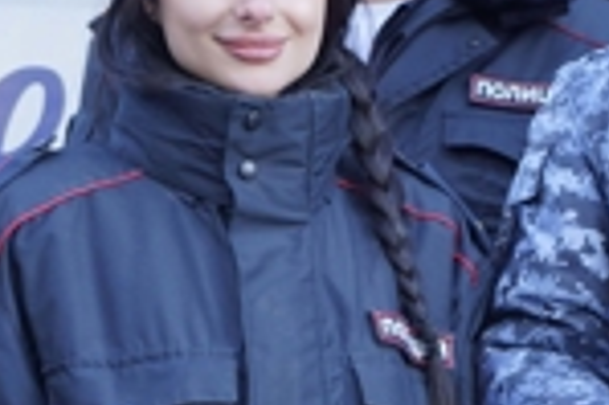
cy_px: 319
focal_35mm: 212
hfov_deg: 9.6
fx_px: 3582
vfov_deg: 6.5
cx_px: 662
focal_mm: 28
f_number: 4
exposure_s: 1/60
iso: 100
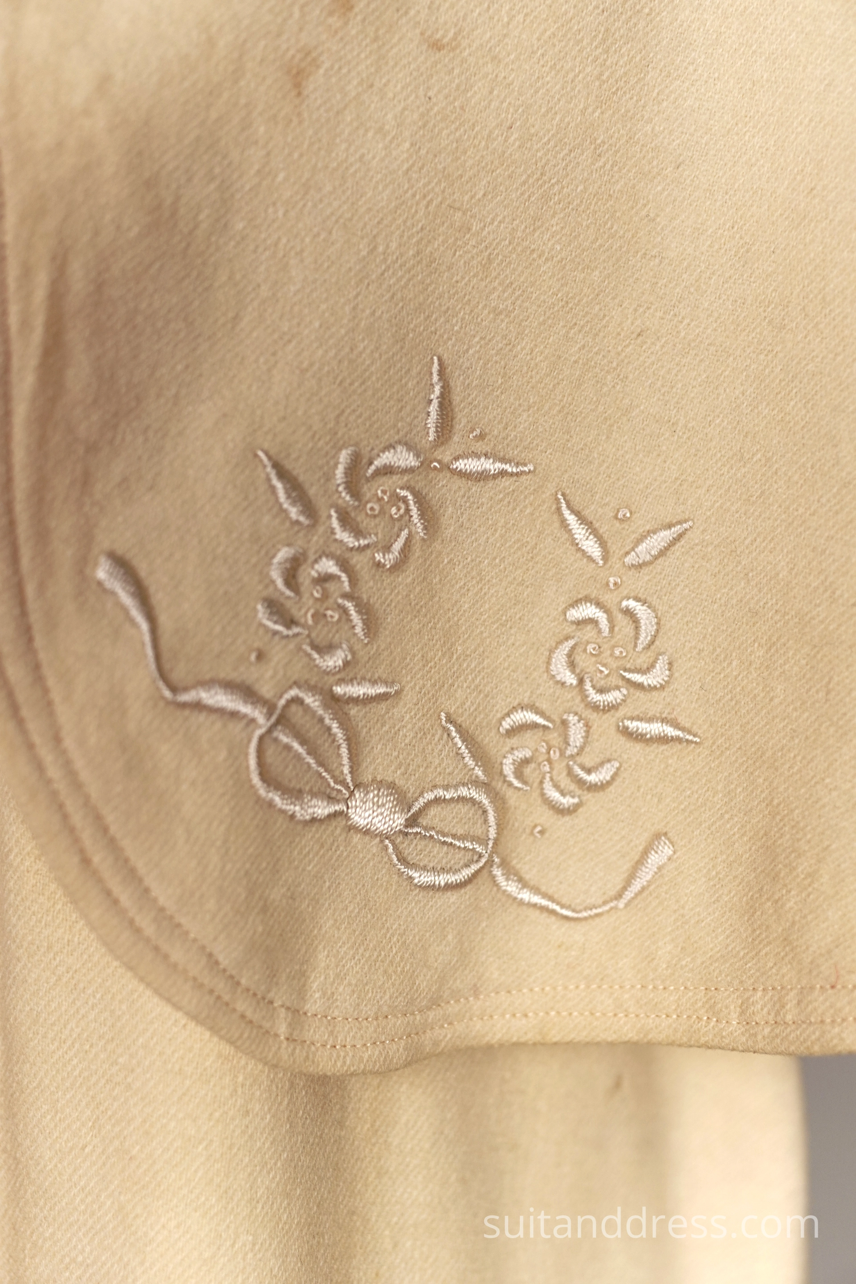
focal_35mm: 48
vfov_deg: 41.1
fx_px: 1712
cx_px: 428
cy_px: 642
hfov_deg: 28.1
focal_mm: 32
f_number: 3.2
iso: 400
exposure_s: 1/125
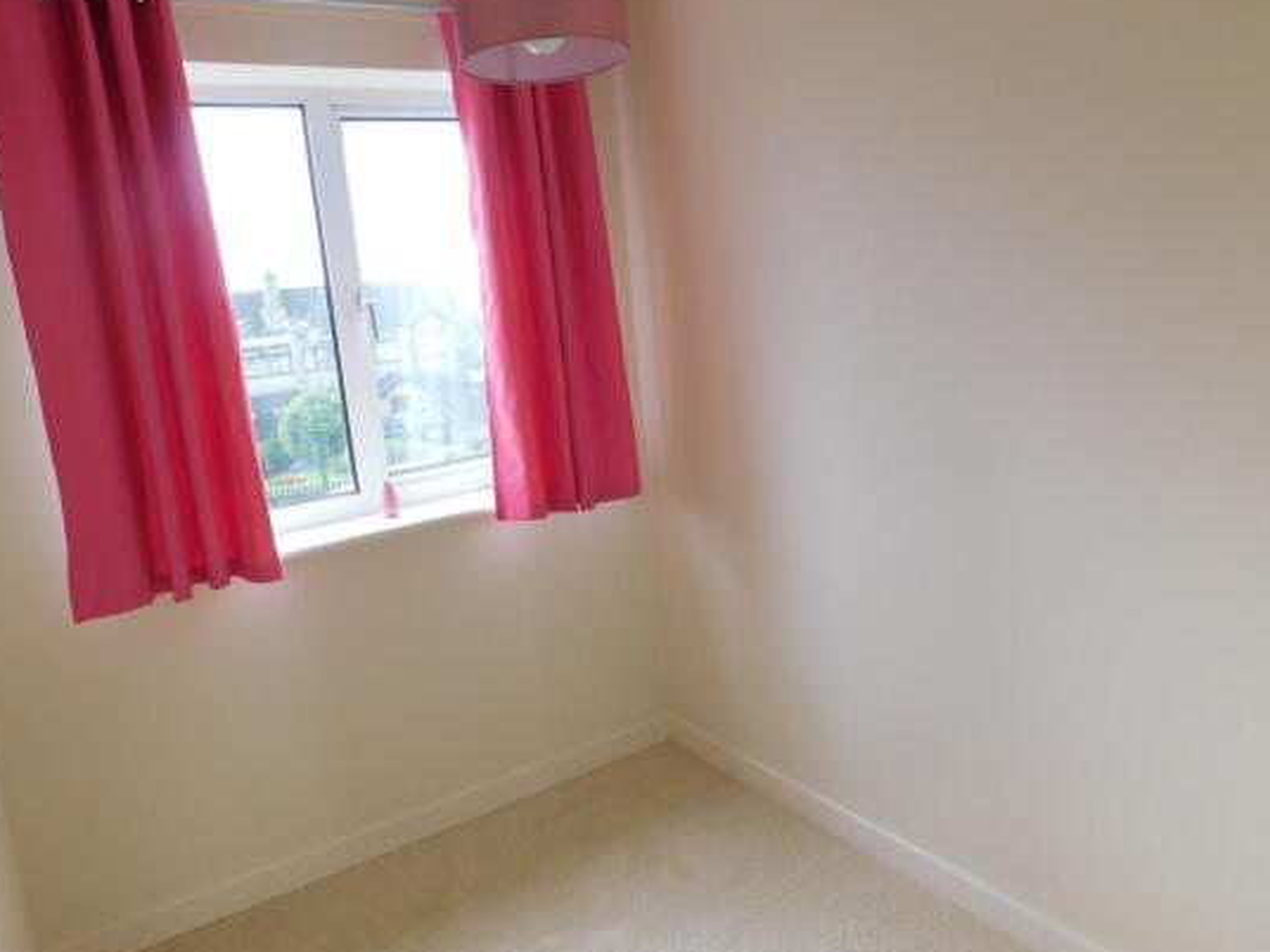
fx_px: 917
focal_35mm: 25
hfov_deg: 69.3
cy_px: 463
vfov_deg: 54.9
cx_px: 601
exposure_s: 1/50
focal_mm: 4
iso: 125
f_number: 3
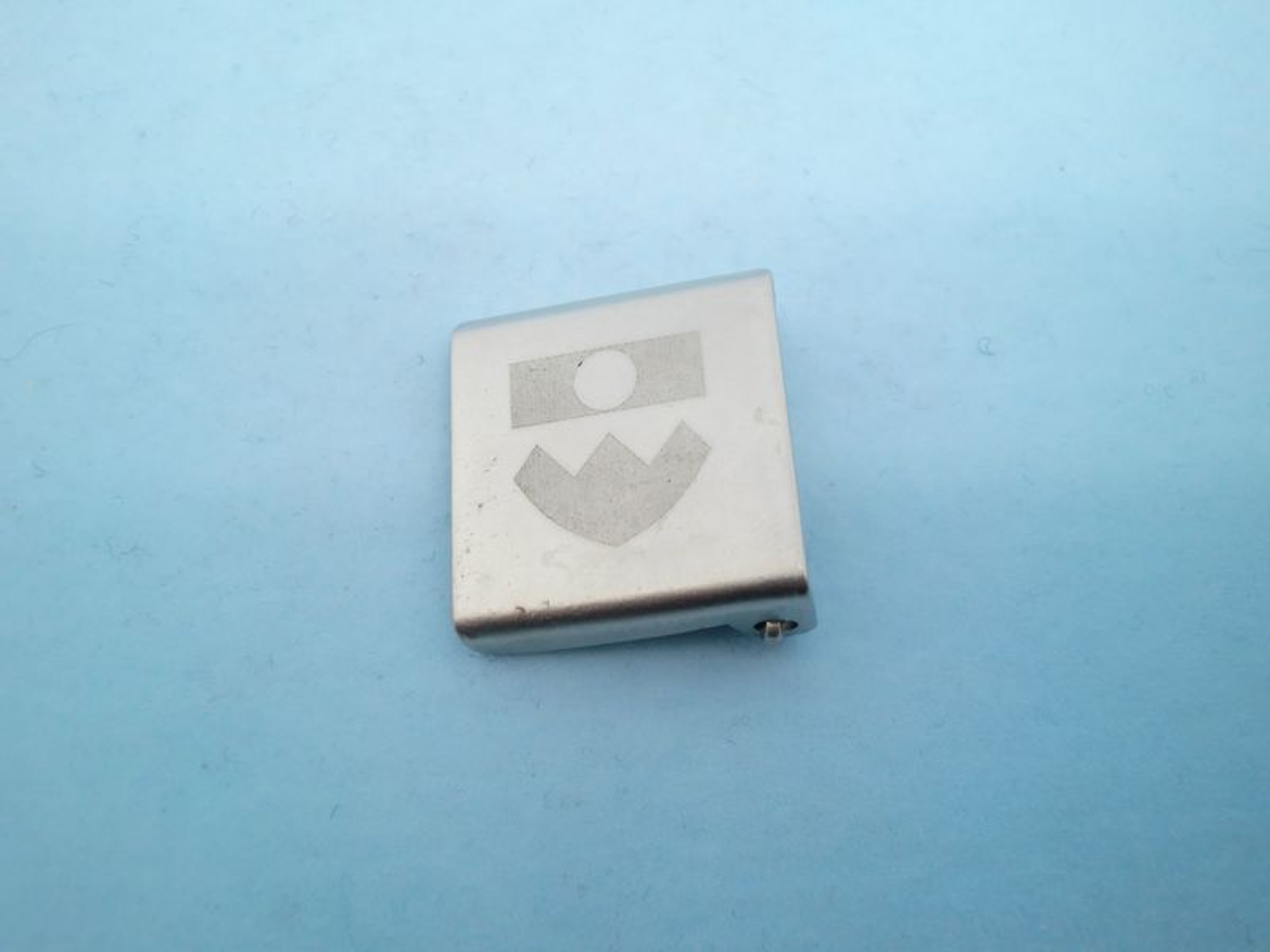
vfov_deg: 41.8
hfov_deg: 54.0
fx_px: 1247
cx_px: 635
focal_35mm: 34
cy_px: 476
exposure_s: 1/125
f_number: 2.8
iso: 200
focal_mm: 5.58
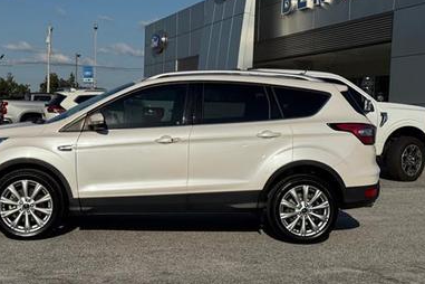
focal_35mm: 66
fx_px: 779
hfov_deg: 30.5
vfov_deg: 20.6
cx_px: 182
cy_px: 160
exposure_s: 1/12500
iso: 64
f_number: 1.78
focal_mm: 6.76
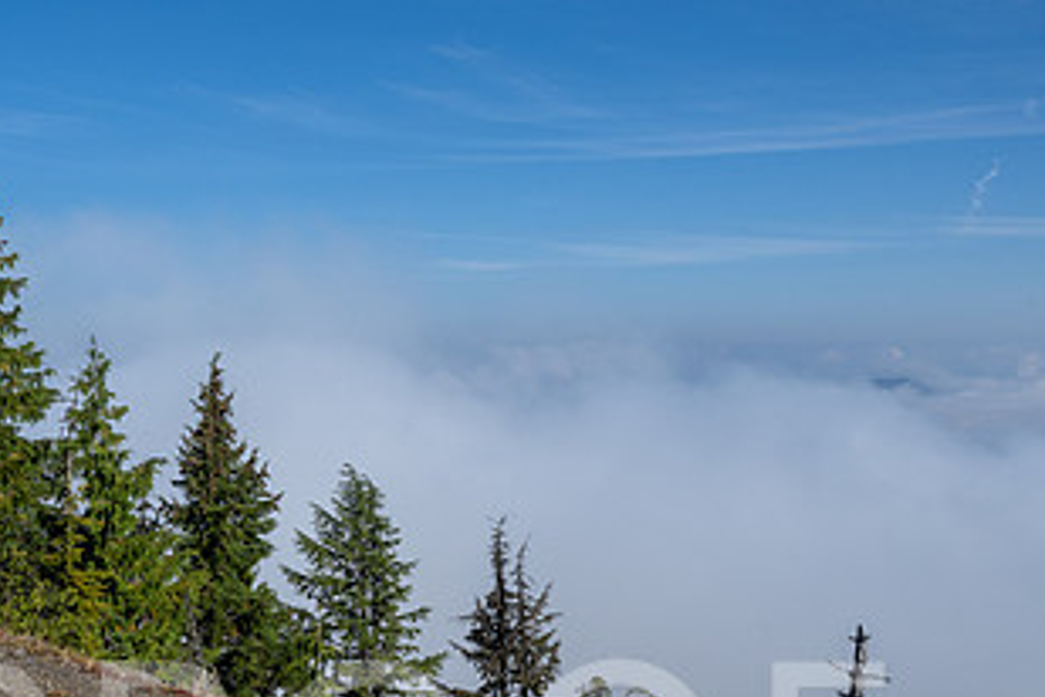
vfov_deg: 29.9
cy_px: 370
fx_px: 1306
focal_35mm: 45
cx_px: 402
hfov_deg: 43.3
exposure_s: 1/320
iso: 400
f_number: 16
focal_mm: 24
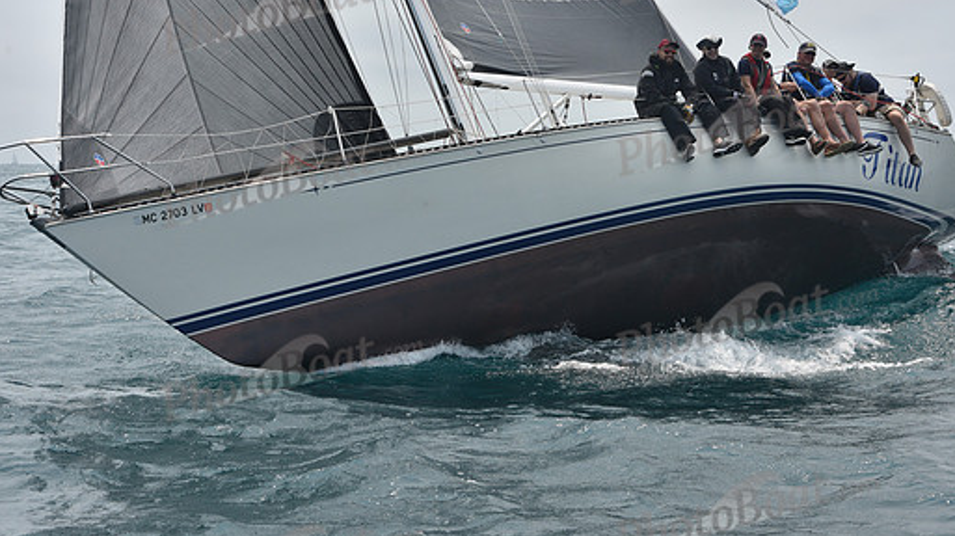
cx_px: 521
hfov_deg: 25.6
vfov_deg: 14.5
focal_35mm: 83
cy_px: 250
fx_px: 2101
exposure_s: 1/800
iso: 250
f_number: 10
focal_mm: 70
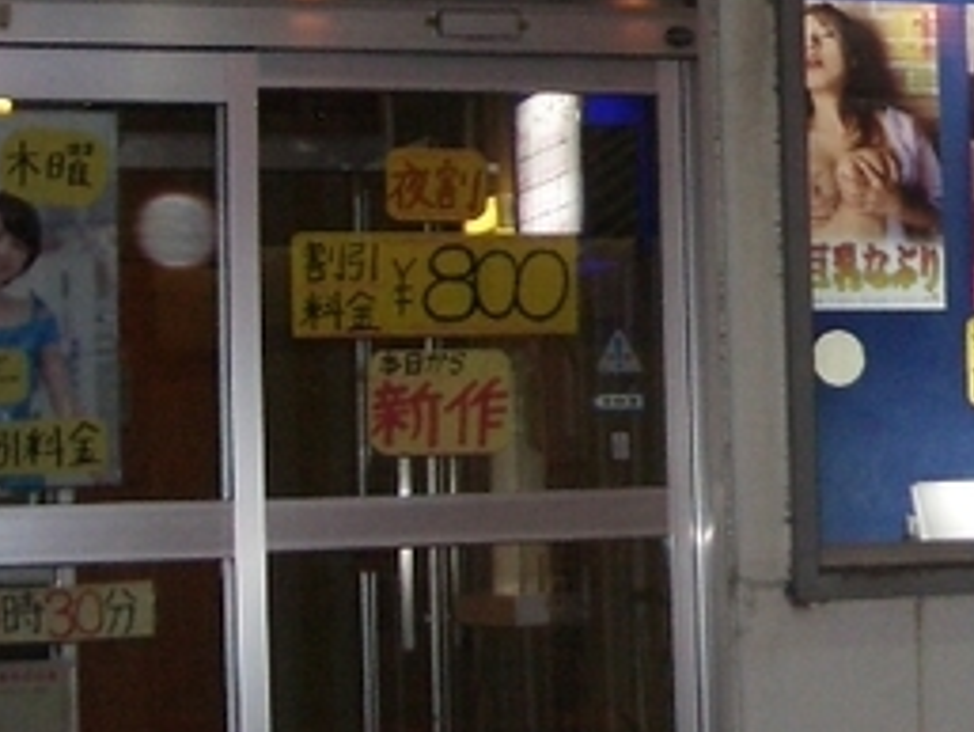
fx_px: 3068
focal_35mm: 109
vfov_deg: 13.6
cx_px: 1084
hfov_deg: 17.4
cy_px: 193
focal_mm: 5.8
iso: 200
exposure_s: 1/60
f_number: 2.6
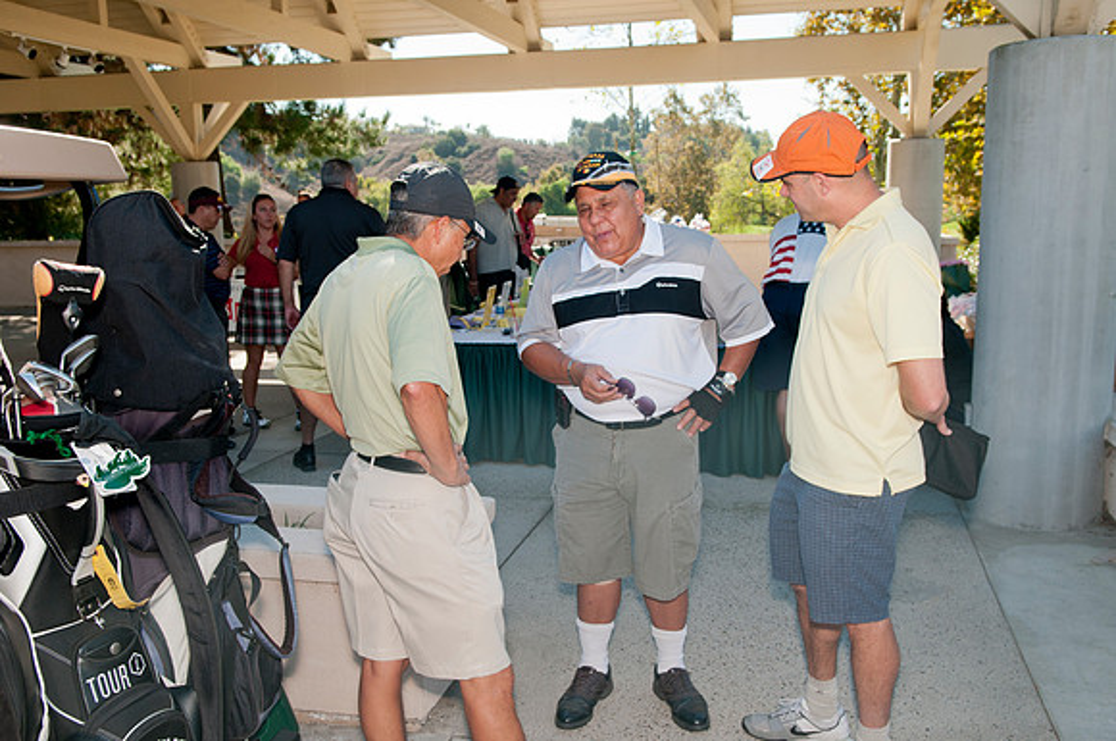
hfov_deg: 55.2
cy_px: 370
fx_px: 1068
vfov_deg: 38.3
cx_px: 558
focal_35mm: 34
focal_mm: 23
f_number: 5.6
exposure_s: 1/125
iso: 200
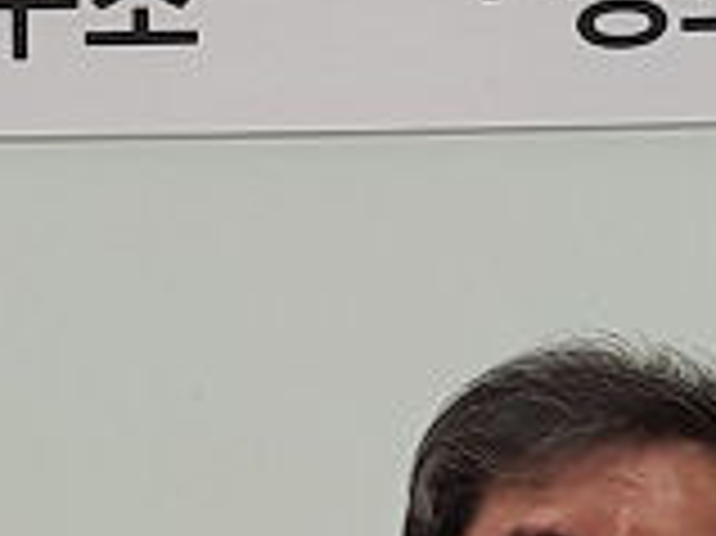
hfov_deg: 9.9
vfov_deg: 6.8
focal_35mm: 198
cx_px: 811
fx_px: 4092
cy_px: 1545
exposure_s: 1/60
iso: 50
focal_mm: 4.2
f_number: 1.7
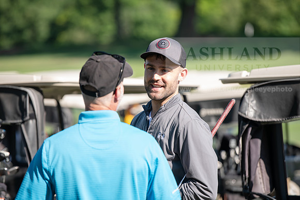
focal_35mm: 185
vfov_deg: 7.4
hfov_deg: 11.1
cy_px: 100
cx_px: 150
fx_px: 1542
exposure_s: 1/400
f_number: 3.5
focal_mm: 185
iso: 100
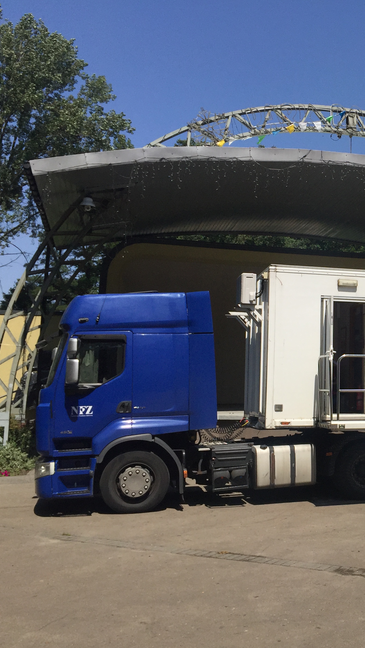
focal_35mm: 43
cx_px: 400
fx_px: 740
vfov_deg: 47.4
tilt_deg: +5.5
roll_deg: -1.2
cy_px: 328
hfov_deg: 25.7
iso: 32
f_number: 2.2
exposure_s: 1/4405
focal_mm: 4.15
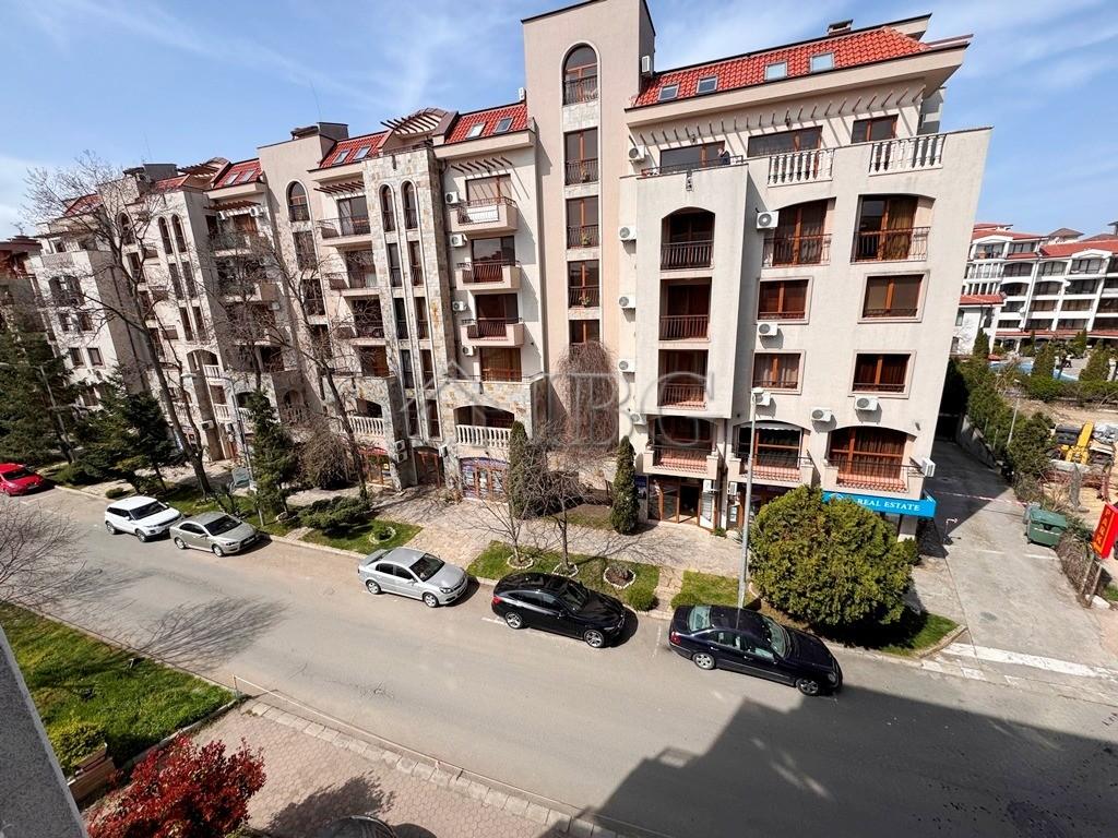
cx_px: 559
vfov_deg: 85.7
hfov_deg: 102.1
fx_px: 452
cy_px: 419
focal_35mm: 14
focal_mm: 2.22
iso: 50
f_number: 2.2
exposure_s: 1/1880
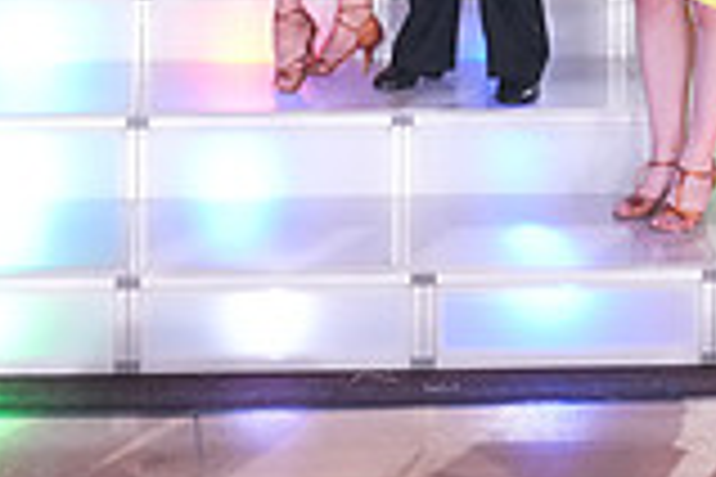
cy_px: -286
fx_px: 2386
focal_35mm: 120
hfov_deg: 17.1
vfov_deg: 10.9
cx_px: 315
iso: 3200
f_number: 4
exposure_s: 1/500
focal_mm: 33
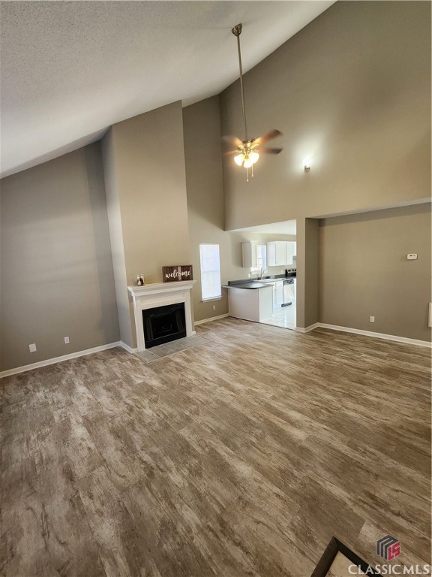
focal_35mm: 13
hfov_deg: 89.9
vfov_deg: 106.2
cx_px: 216
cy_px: 288
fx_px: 216
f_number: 2.2
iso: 320
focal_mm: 2.2
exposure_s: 1/60
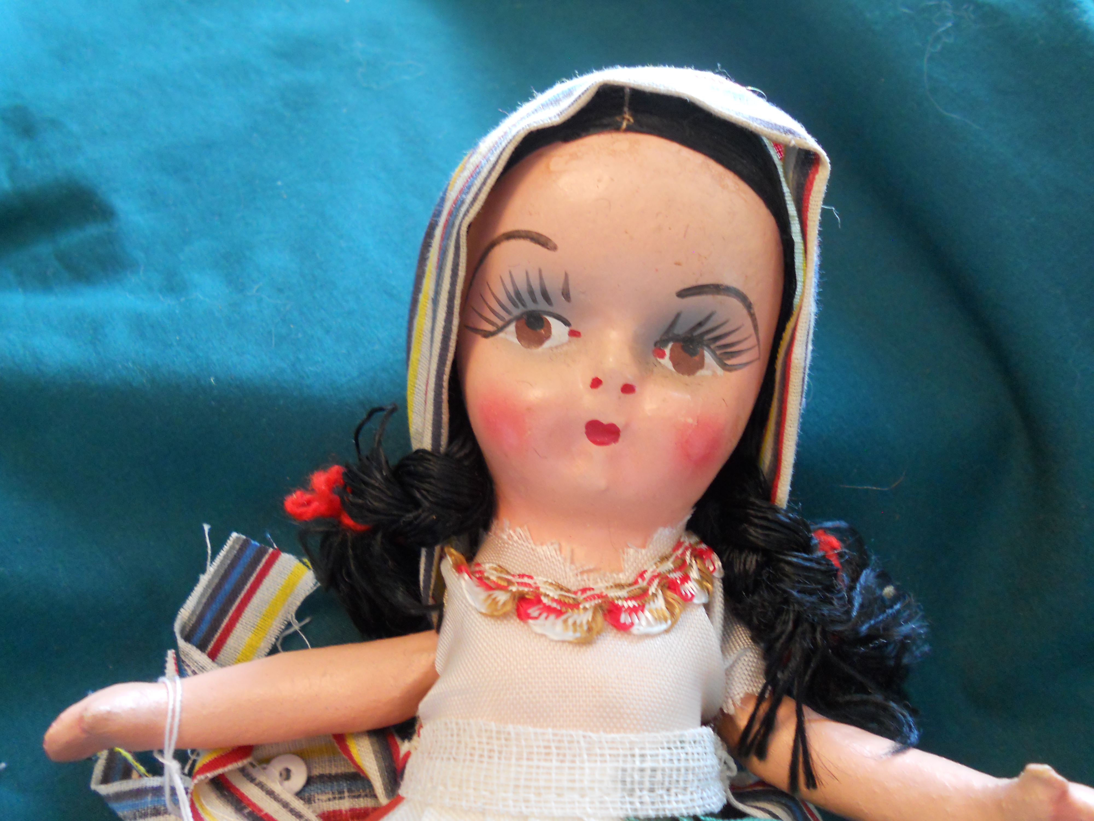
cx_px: 547
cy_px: 410
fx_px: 1011
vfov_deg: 44.2
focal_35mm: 32
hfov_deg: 56.8
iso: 250
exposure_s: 1/30
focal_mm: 5.8
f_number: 3.5
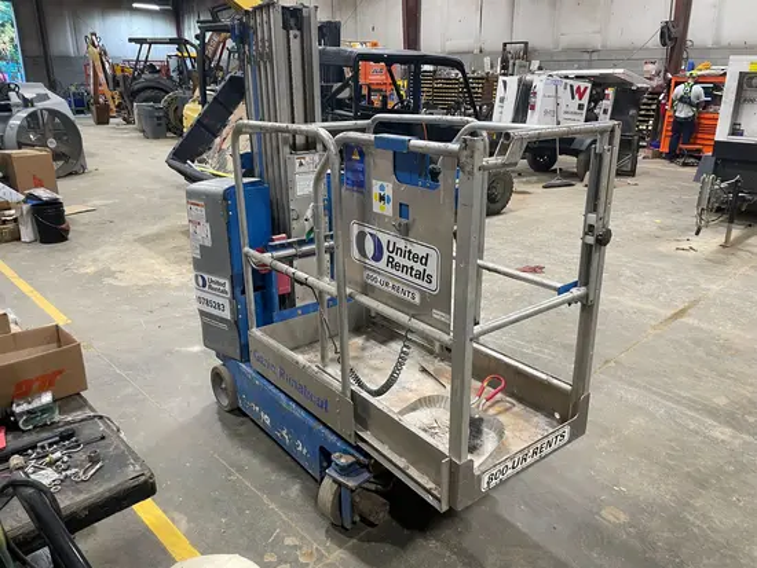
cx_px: 378
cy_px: 284
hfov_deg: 67.3
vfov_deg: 53.1
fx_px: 569
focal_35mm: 26
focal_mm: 4.2
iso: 125
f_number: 1.6
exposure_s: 1/60
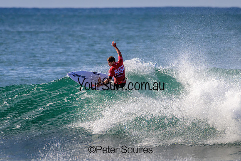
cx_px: 120
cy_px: 80
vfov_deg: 1.6
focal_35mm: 850
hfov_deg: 2.4
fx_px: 5691
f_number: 11
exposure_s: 1/3200
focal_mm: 850
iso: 1400
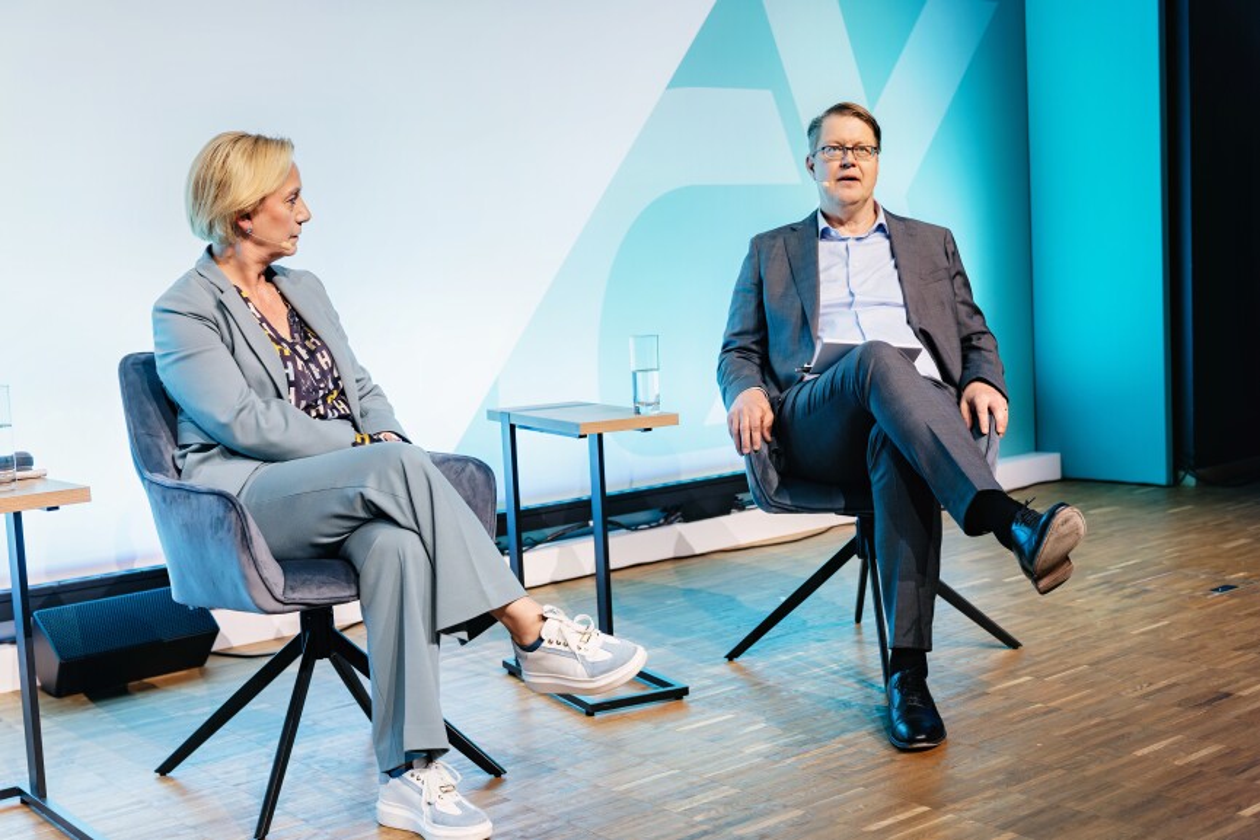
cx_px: 630
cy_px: 420
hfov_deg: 45.4
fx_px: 1505
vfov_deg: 31.2
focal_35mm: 43
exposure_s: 1/100
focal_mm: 43
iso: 1250
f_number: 3.5
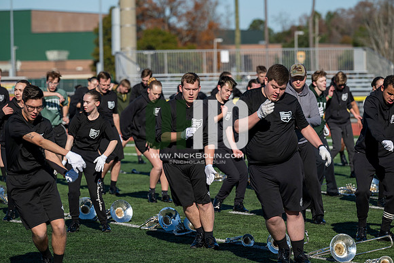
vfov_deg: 6.9
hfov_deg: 10.3
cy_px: 132
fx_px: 2189
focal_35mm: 200
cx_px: 197
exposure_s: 1/2000
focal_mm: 200
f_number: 5
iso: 200
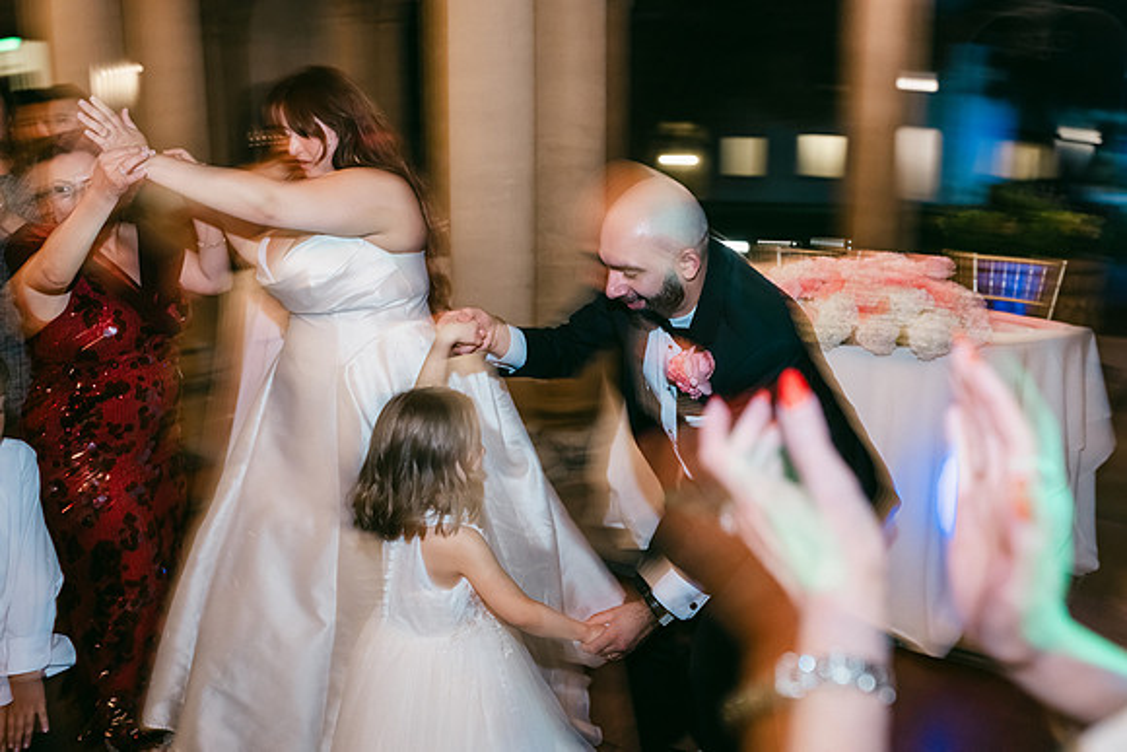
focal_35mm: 35
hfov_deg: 54.4
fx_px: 1096
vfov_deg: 37.9
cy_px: 376
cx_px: 564
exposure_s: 1/15
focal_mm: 35
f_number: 3.2
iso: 1250
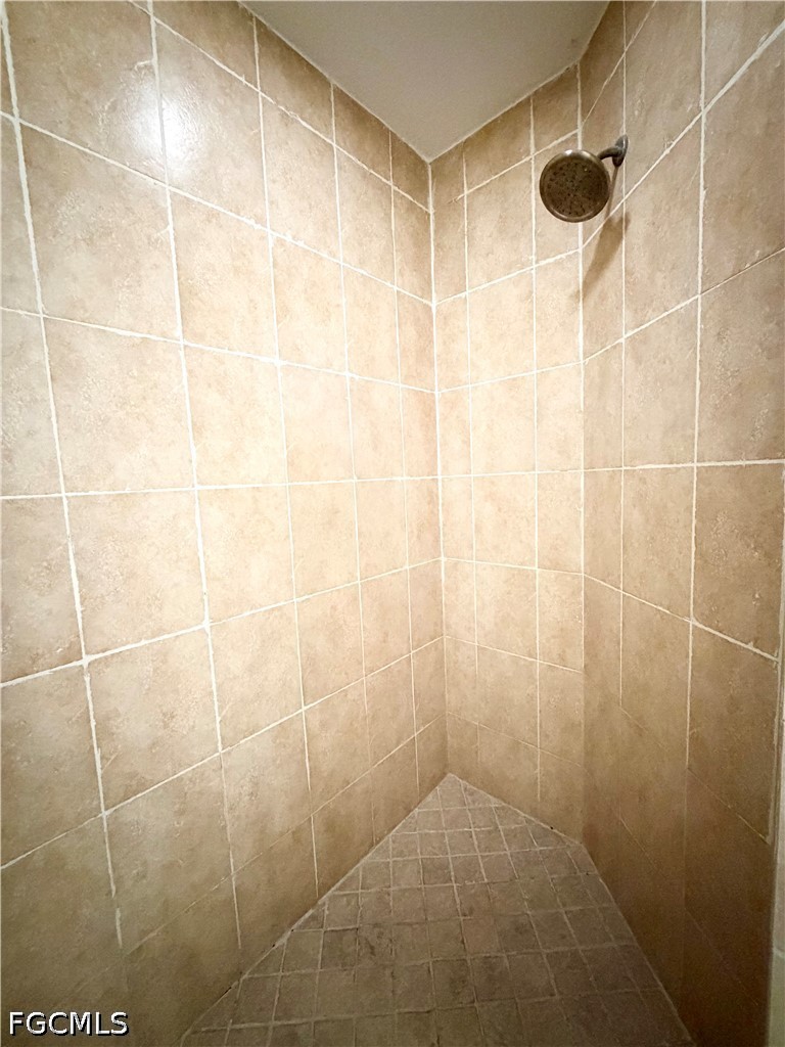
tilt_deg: -6.1
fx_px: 423
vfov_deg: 102.1
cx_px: 392
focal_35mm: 14
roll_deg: +2.7
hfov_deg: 85.7
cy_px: 524
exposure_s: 1/40
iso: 1250
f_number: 2.2
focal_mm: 2.22
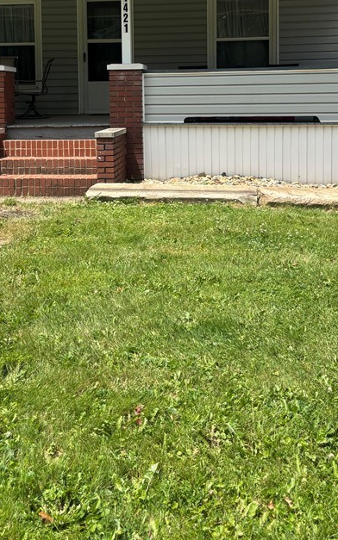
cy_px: 115
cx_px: 157
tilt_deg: -2.4
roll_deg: +0.5
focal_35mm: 45
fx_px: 663
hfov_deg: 28.6
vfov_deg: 42.5
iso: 50
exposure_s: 1/2151
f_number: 1.6
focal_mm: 5.96
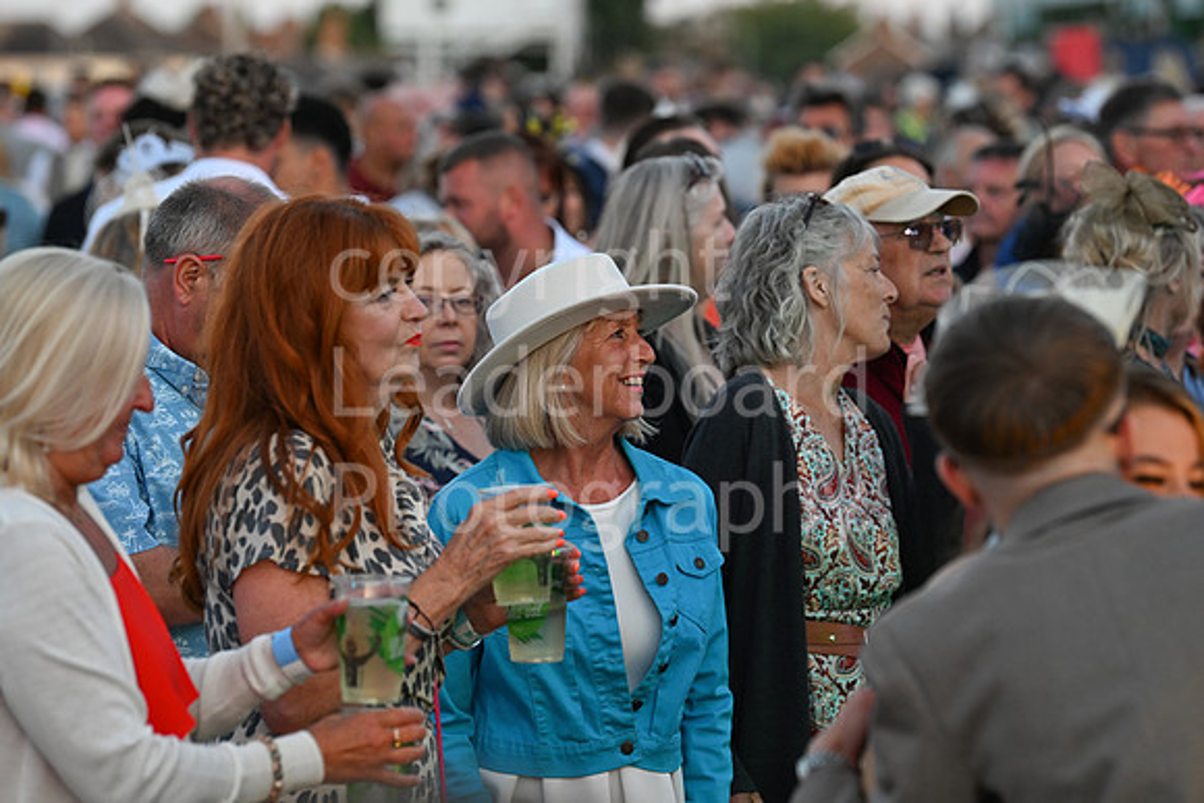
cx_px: 602
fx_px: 5352
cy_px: 402
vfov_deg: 8.6
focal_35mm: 160
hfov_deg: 12.8
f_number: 4.5
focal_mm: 160
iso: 1600
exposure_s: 1/500
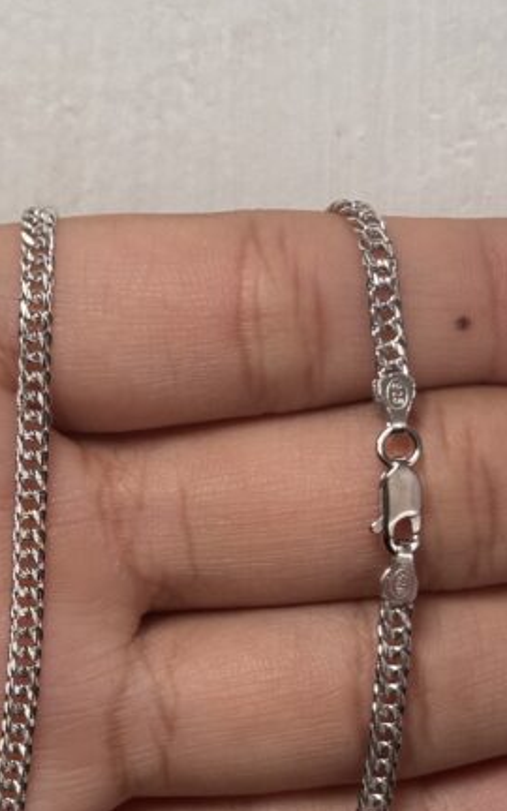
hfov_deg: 12.7
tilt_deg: -20.3
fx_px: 2255
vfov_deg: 20.3
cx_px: 19
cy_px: 520
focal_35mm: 102
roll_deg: -0.4
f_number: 1.6
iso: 32
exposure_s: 1/166
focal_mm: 5.96
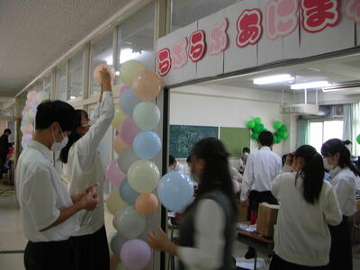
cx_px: 180
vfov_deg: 40.7
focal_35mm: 35
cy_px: 135
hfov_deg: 52.6
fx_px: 364
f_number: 2.8
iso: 50
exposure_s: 1/20.3
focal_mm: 5.8
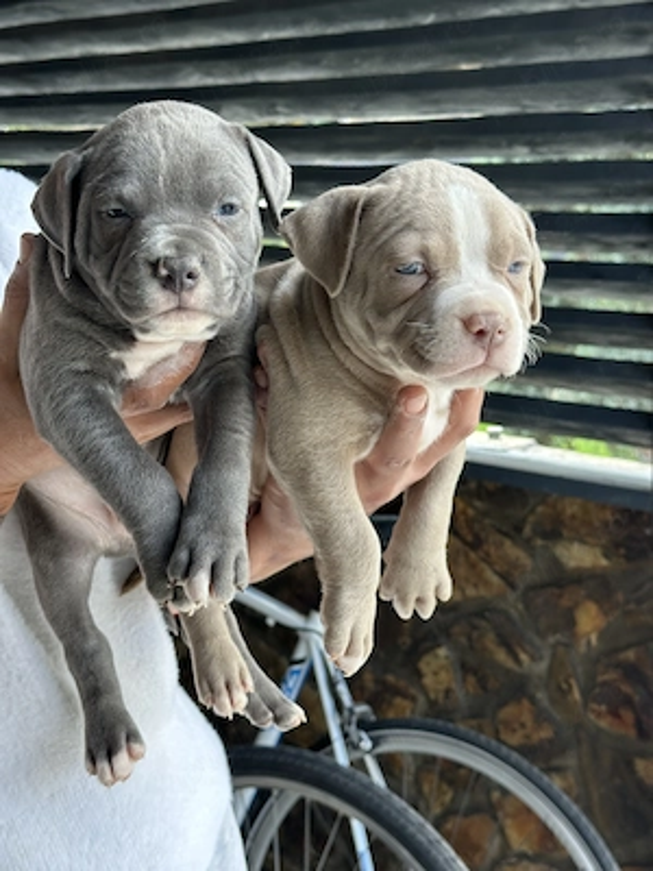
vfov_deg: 39.7
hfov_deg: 30.3
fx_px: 1207
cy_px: 436
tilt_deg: -13.0
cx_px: 326
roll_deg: +2.9
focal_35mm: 48
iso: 80
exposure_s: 1/172
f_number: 1.78
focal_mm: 6.86
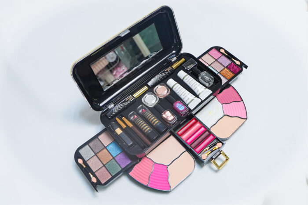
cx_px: 154
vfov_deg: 40.0
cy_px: 102
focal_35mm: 33
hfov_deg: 57.2
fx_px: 282
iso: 800
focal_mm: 22
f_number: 5
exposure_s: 1/160
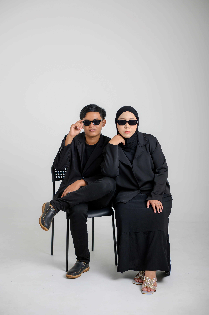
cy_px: 158
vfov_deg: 39.6
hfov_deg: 27.0
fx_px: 436
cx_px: 104
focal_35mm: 50
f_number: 4
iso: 125
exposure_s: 1/160
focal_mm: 50
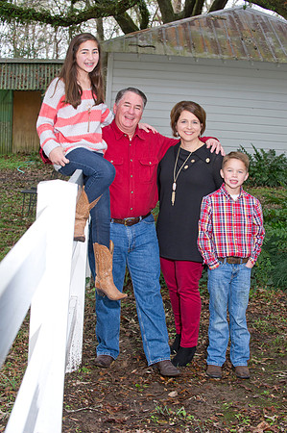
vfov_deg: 28.9
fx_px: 839
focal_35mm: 70
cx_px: 144
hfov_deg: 19.4
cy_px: 216
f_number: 6.3
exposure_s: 1/100
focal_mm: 70
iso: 1250
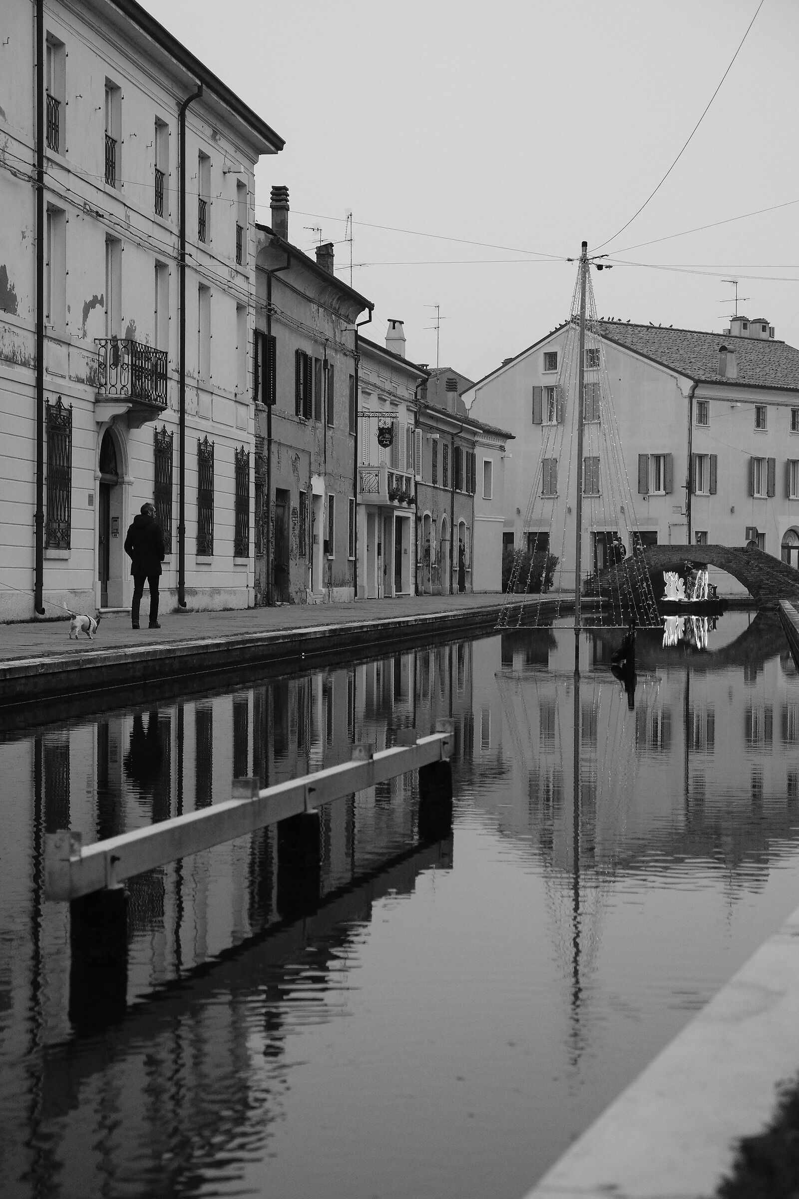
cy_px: 600
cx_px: 400
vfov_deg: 31.4
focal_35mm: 64
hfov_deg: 21.2
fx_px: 2131
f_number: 3.2
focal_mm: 42.7
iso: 2500
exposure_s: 1/1000
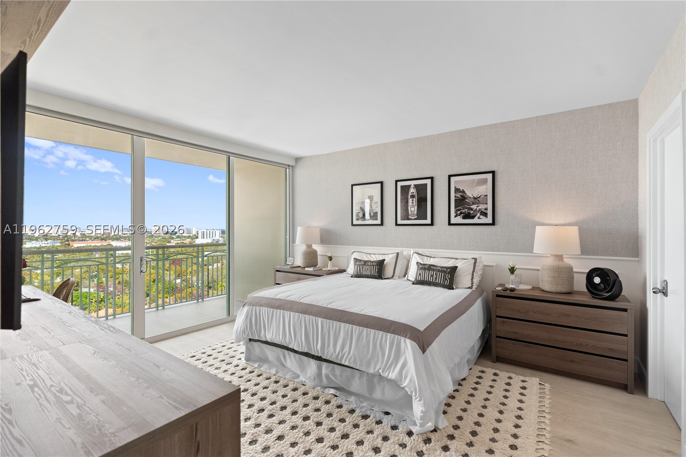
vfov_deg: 73.7
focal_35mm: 16
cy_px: 228
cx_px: 343
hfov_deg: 96.7
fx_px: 305
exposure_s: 1/25
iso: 125
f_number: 4.5
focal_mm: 16
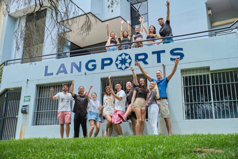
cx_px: 119
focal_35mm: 36
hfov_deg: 53.1
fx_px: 238
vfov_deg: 36.9
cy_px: 80
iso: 160
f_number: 2.8
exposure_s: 1/1000
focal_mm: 24
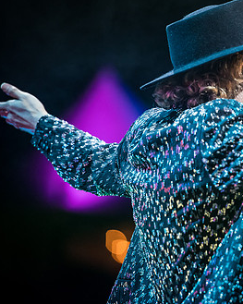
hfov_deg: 4.3
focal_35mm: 360
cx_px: 278
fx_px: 3238
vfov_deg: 5.4
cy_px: 155
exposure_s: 1/1250
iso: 3200
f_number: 2.8
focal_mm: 200
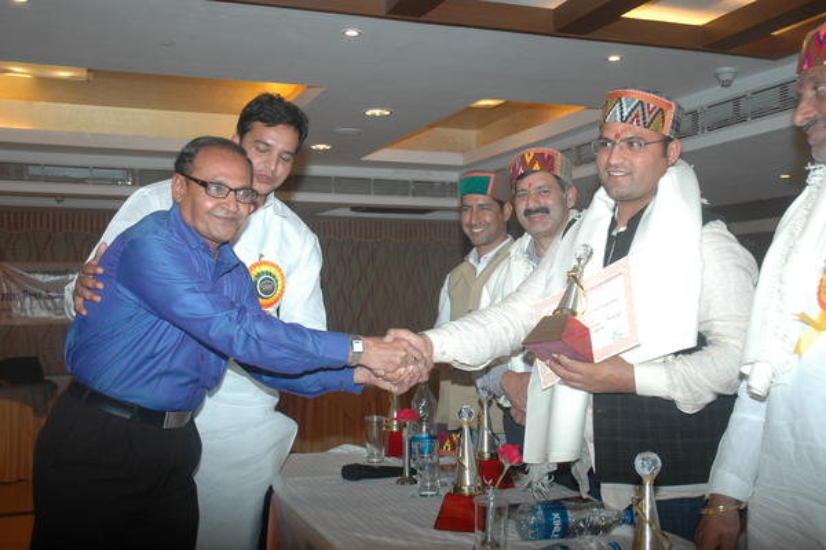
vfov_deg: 33.0
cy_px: 275
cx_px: 413
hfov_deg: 48.0
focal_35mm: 40
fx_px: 928
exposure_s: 1/60
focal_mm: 27
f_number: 4.5
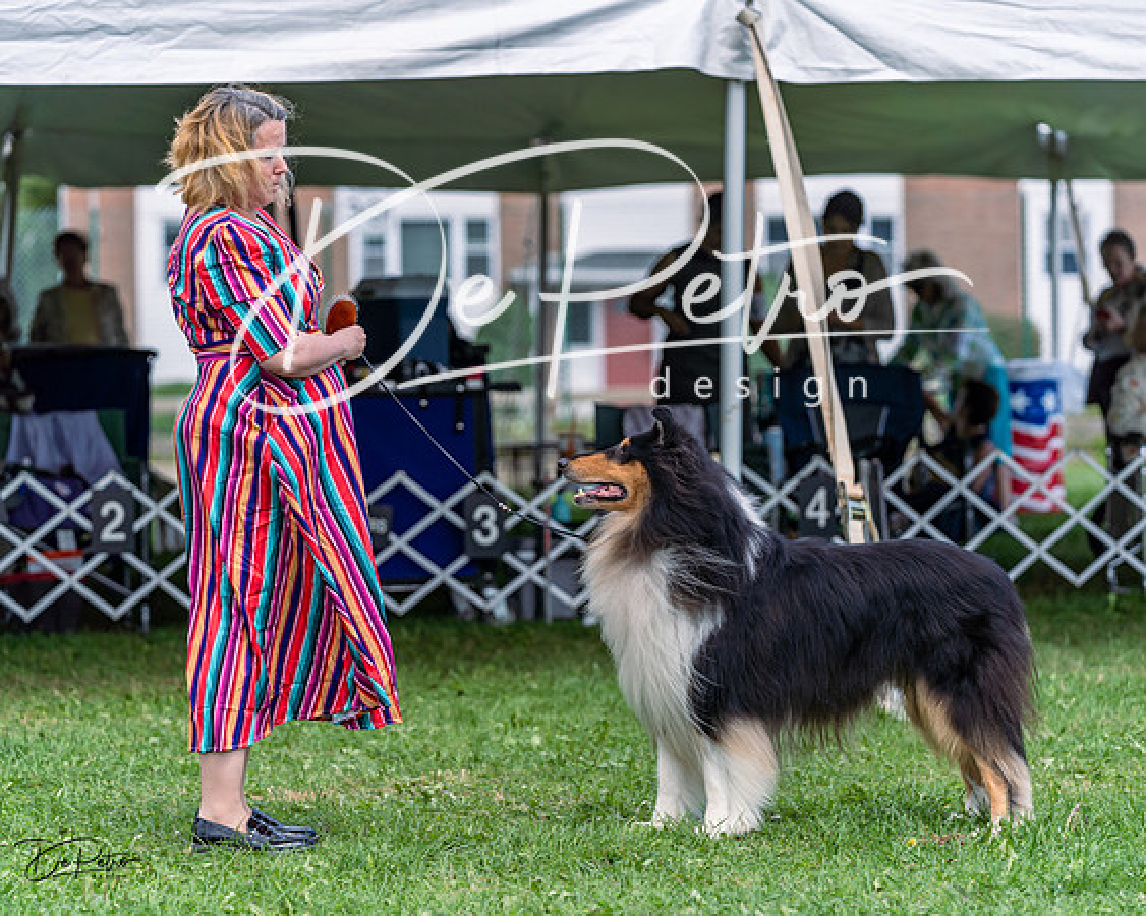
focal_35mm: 141
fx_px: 4773
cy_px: 458
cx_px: 573
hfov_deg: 13.7
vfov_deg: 11.0
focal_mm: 125
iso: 100
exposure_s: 1/1000
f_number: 3.5
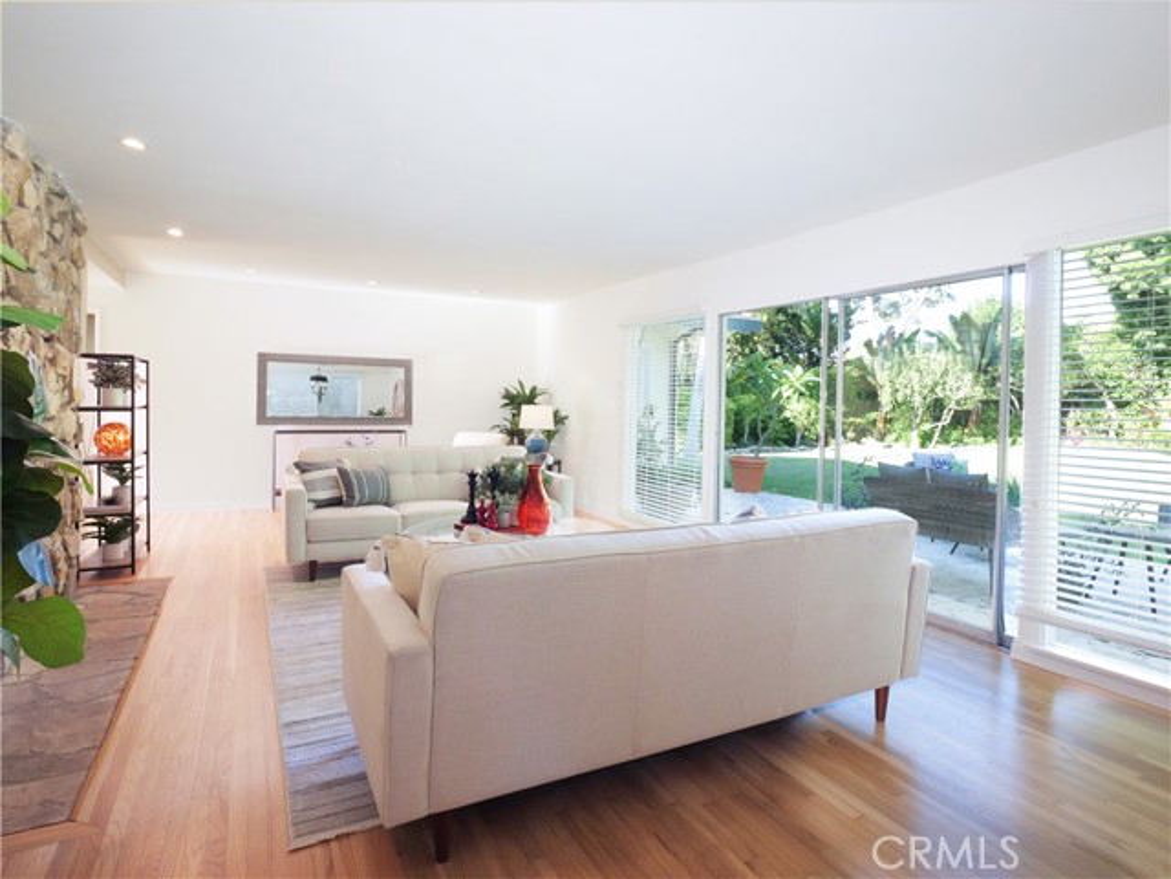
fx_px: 609
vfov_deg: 71.6
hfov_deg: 87.8
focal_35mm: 18
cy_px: 440
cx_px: 586
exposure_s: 1/40
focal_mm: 9
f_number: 8
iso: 1600
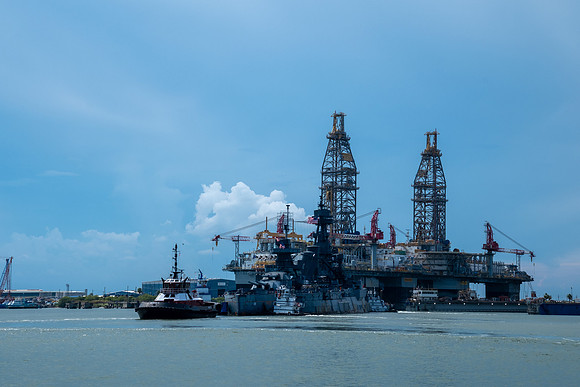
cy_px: 194
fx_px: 1128
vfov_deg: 19.5
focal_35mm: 70
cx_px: 290
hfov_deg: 28.8
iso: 160
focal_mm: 46.6
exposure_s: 1/350
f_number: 11
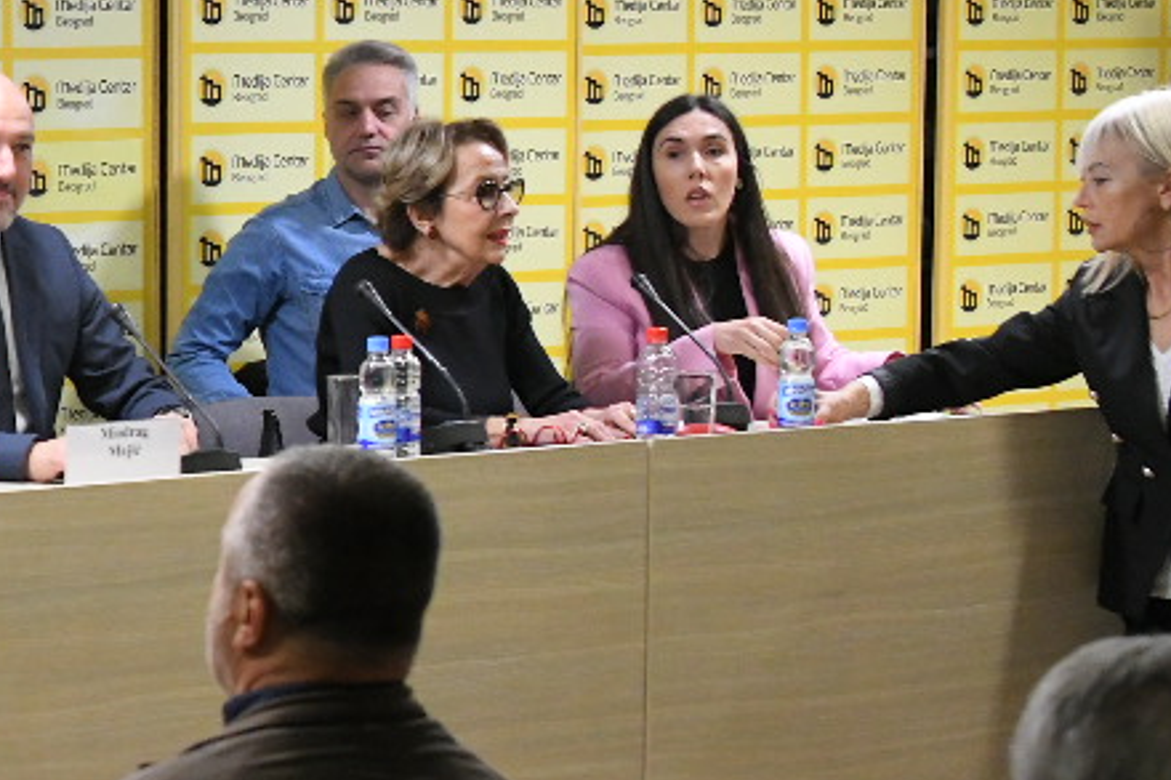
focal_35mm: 129
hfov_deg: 14.4
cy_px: 599
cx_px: -774
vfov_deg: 10.6
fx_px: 4194
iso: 4000
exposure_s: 1/200
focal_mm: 35
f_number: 4
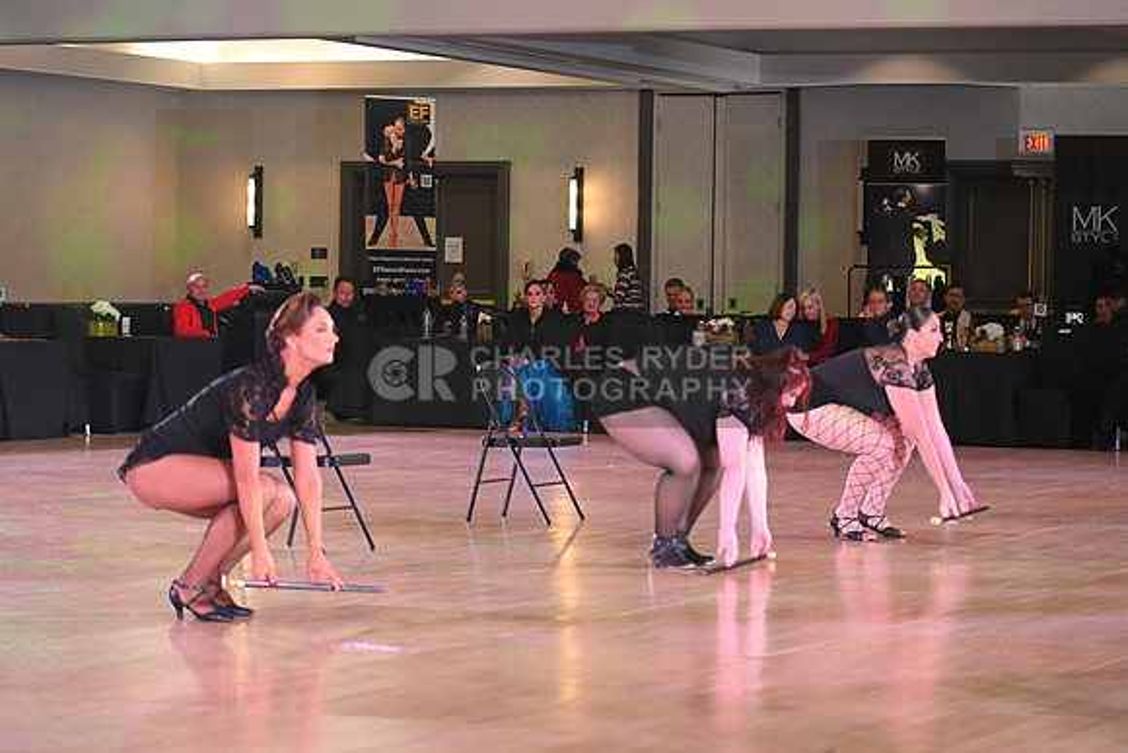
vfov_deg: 12.5
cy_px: 376
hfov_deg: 18.6
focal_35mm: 110
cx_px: 564
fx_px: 3447
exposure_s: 1/160
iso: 1600
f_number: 4.5
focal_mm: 110
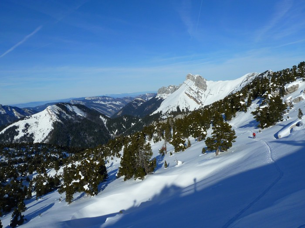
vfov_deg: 46.8
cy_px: 114
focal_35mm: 30
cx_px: 152
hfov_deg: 60.0
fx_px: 264
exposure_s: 1/800
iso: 80
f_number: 5.6
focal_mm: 5
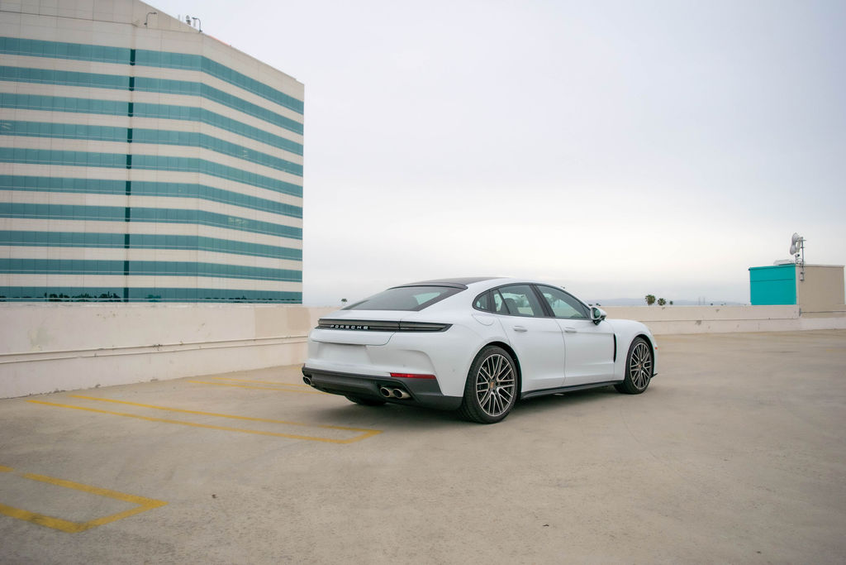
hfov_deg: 67.4
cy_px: 282
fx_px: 635
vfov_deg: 47.9
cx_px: 423
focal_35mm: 27
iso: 400
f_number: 4.5
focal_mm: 18
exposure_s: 1/1000
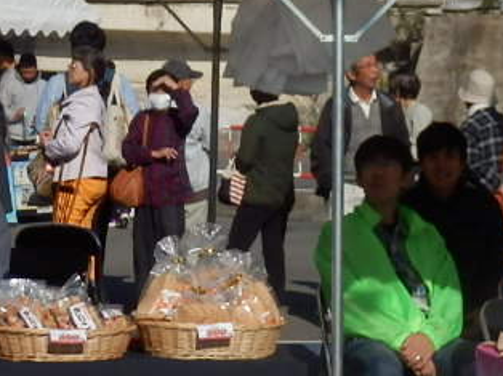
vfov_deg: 9.6
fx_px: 2222
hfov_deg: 12.9
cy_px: -72
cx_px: 319
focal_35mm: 153
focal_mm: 5.5
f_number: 9.4
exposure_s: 1/320
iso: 80
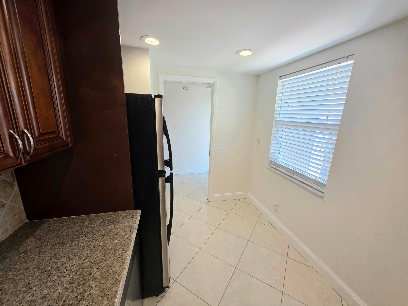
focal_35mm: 13
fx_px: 153
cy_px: 153
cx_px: 204
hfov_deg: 106.2
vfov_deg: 89.9
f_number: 1.9
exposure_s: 1/120
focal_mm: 2.2
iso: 100
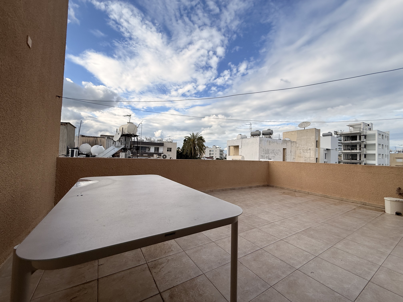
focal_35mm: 14
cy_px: 151
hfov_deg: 102.1
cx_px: 202
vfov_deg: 85.7
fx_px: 163
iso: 50
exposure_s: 1/1901
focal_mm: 2.22
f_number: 2.2
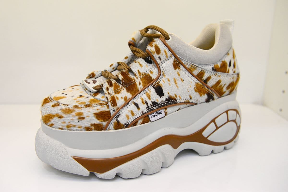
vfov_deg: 35.1
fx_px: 304
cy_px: 96
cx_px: 144
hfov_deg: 50.7
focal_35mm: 38
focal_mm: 38
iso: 2500
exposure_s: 1/2000
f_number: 5.6
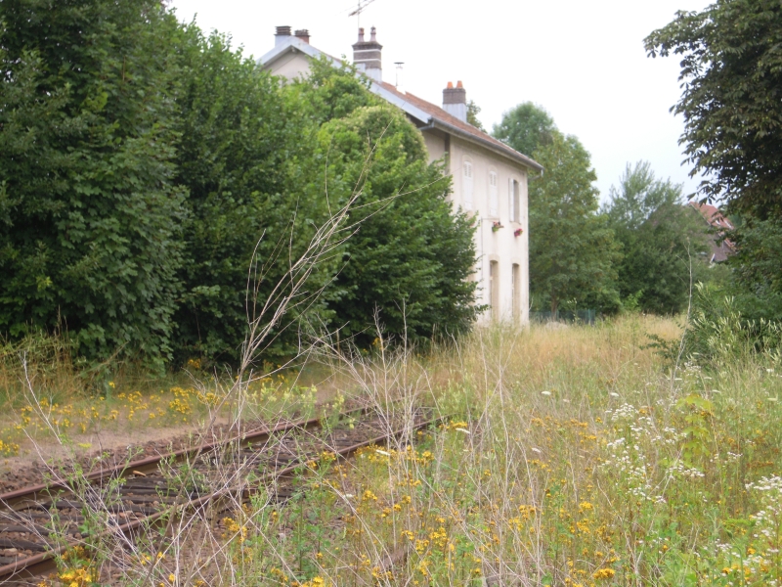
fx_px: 1423
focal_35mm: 63
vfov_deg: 23.3
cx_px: 391
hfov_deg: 30.7
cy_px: 294
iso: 100
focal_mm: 11.2
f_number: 4
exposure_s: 1/125
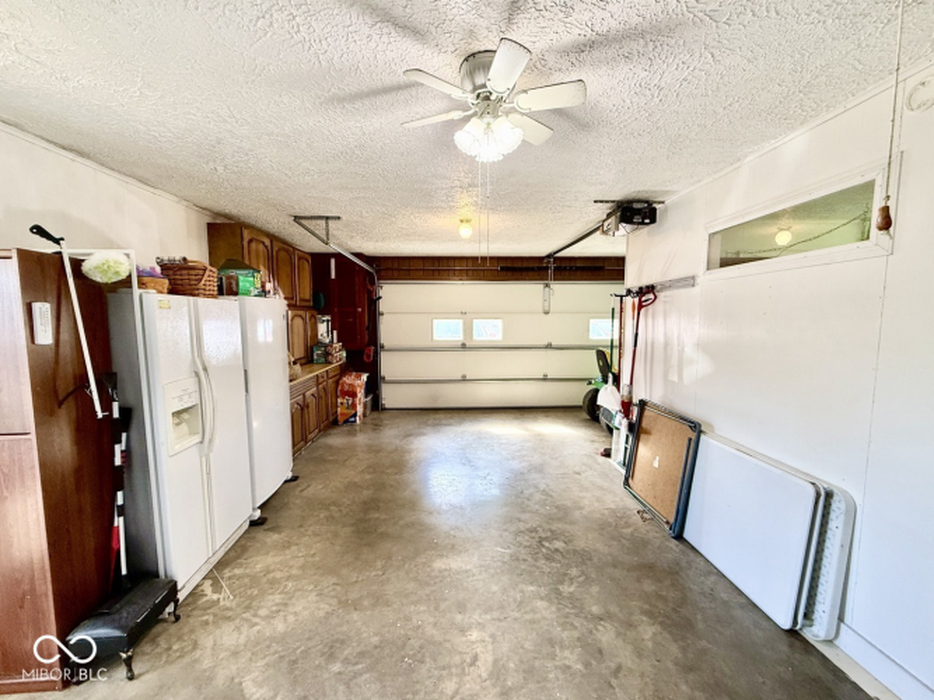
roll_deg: +0.5
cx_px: 467
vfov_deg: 85.7
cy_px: 350
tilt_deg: -5.4
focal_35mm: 14
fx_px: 378
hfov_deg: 102.1
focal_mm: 2.22
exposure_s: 1/120
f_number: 2.2
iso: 250
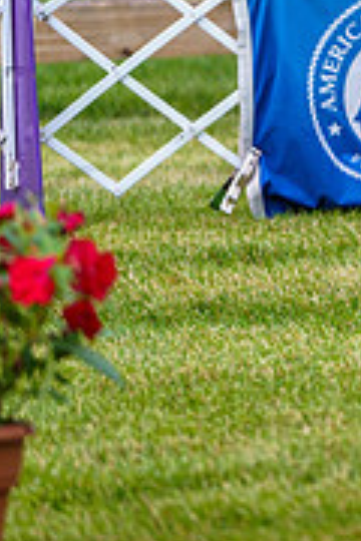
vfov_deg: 3.5
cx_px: 785
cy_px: 11
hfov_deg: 2.3
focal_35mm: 597
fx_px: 8979
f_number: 4
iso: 200
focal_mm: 185
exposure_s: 1/500
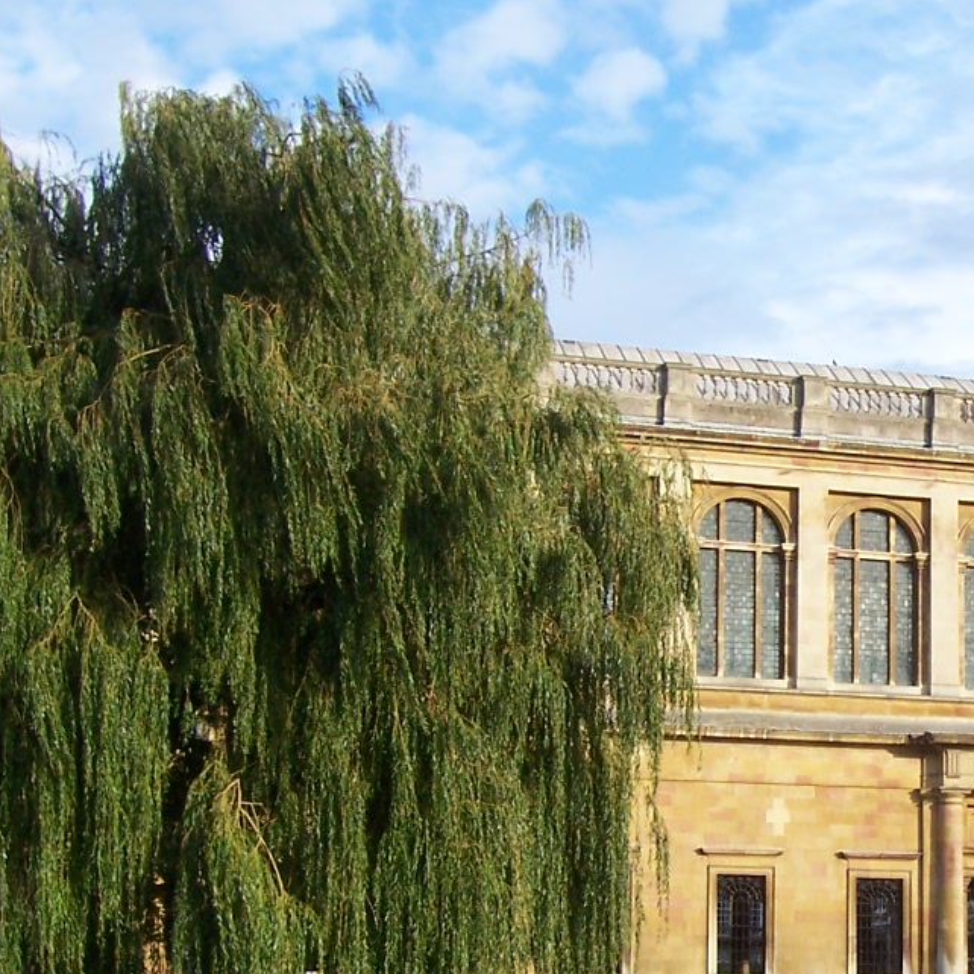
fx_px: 2228
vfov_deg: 24.4
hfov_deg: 23.5
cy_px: 704
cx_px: 1000
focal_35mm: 70
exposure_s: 1/180
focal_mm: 5.6
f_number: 5.6
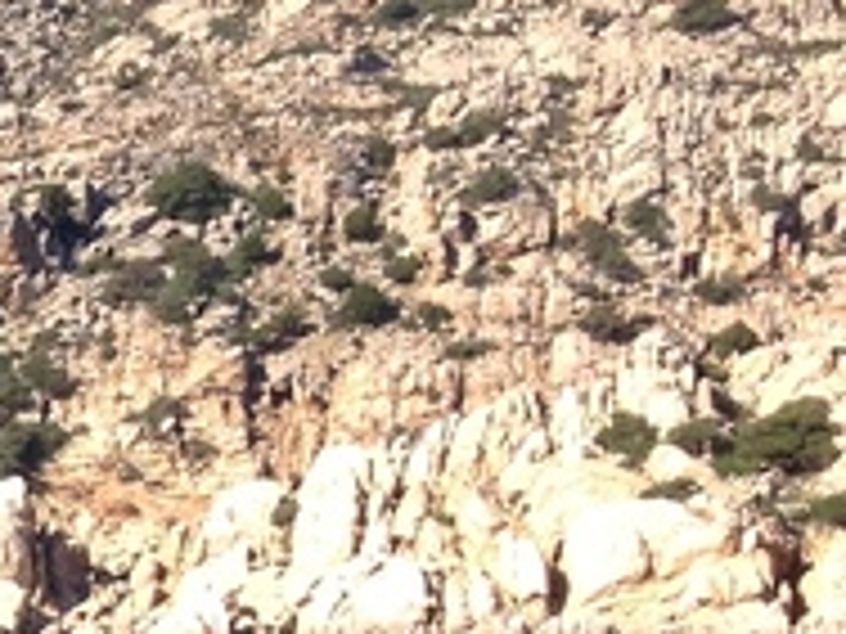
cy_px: 737
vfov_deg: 6.6
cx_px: -1444
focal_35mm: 224
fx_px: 5474
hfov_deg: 7.9
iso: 64
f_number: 2.4
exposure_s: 1/1062
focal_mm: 4.28
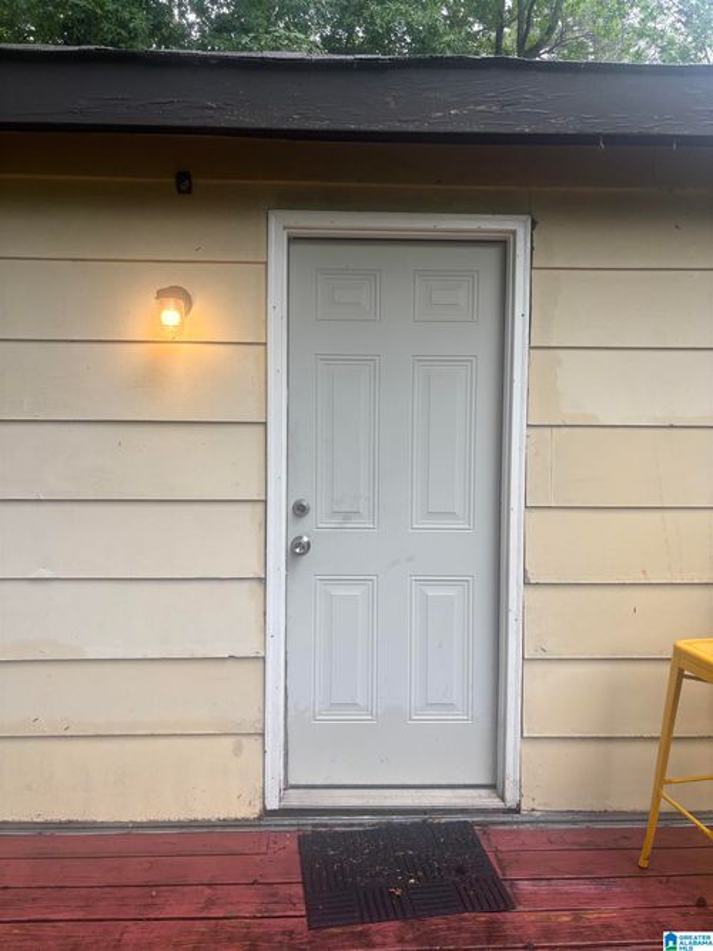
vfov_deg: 67.3
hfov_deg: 53.0
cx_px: 356
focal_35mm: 26
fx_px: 714
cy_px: 476
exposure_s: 1/373
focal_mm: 5.96
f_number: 1.6
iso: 50
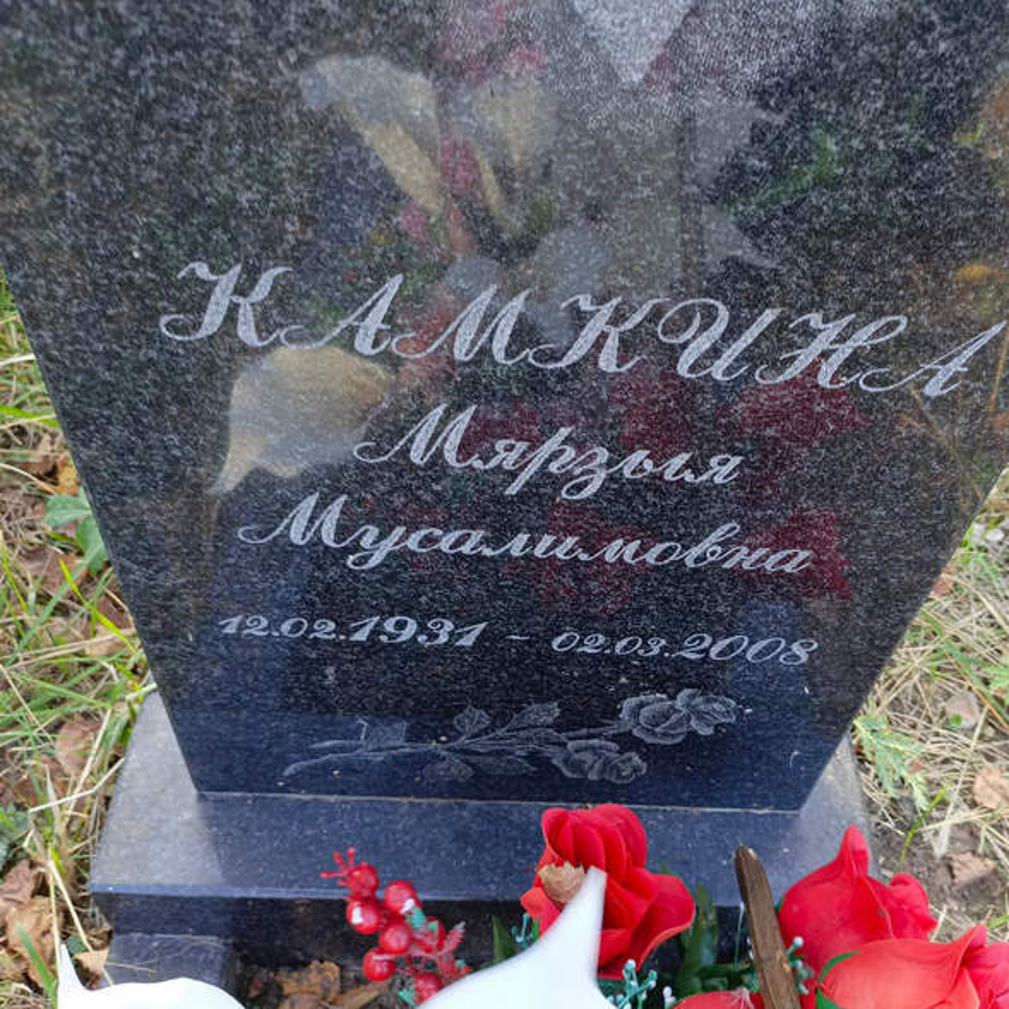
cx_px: 589
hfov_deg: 53.8
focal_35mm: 30
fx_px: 989
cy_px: 510
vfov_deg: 54.0
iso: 238
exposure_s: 1/60
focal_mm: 4.76
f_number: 1.69
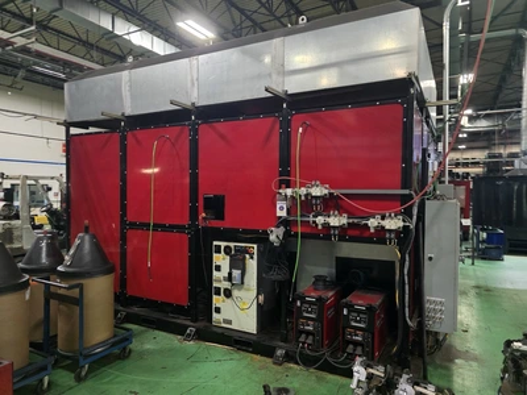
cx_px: 264
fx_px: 350
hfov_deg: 73.9
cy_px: 198
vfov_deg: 58.9
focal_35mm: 23
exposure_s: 1/60
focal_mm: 6.3
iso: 1250
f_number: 1.7
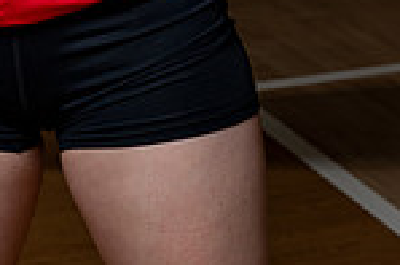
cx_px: 75
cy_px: -316
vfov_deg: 6.6
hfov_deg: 10.3
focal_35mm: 200
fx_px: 2220
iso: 100
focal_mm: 66
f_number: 8
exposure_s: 1/250
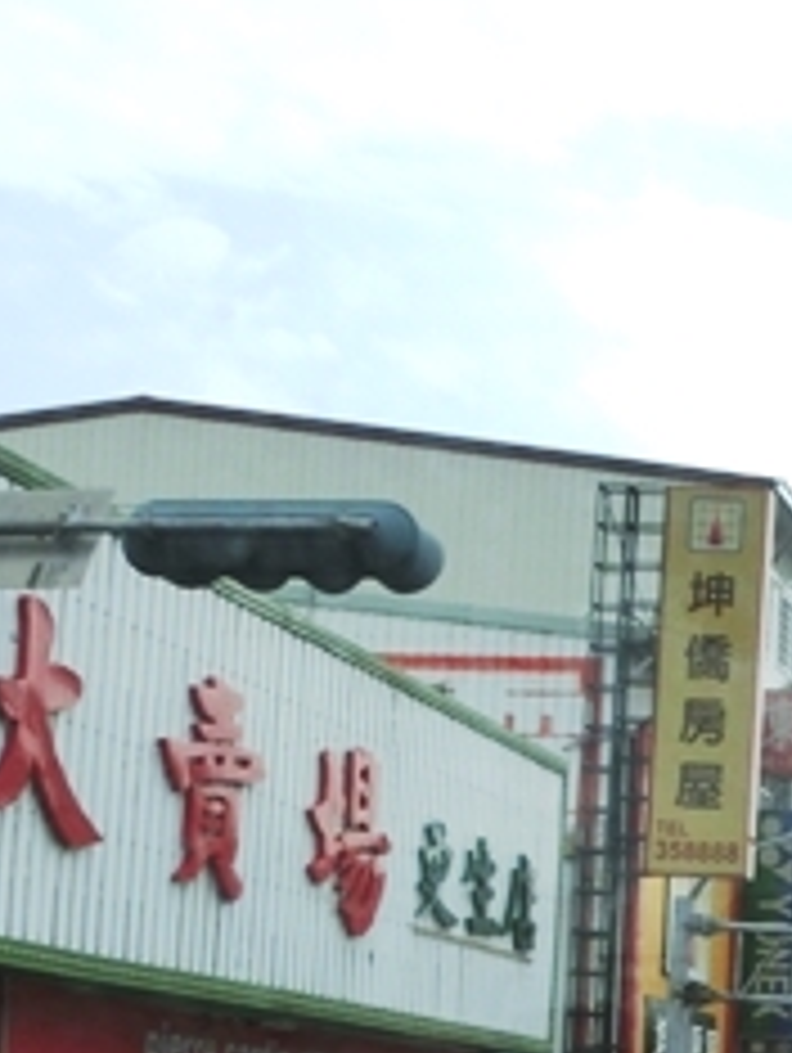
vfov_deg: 22.7
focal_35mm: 82
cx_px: 1269
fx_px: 2497
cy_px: 1089
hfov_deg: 16.1
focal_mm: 4.24
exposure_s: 1/200
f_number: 7.9
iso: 80
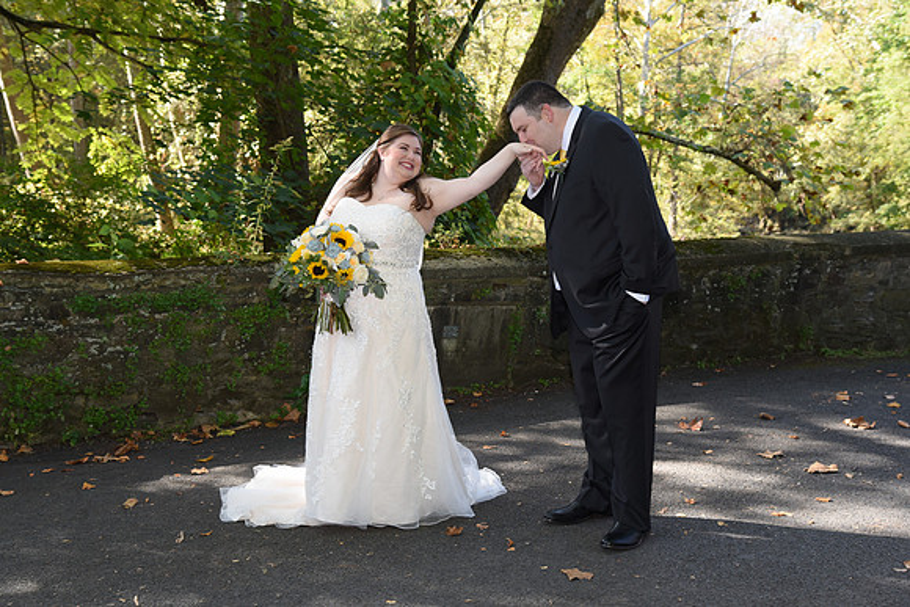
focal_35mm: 48
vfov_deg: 28.1
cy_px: 304
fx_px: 1214
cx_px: 455
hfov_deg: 41.1
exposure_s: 1/200
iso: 640
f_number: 5.6
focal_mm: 48
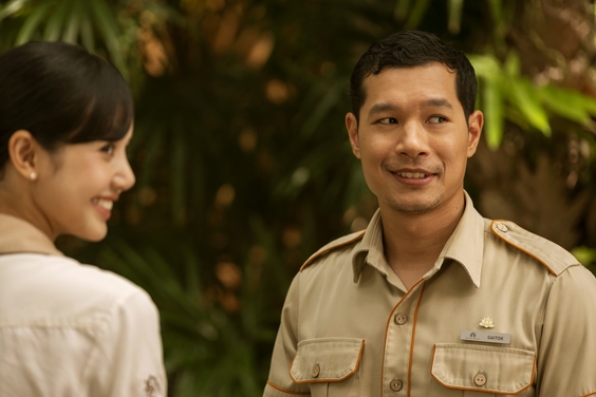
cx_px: 298
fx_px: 3344
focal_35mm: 202
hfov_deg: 10.2
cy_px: 198
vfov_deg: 6.8
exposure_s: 1/500
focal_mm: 134.4
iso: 800
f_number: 3.2
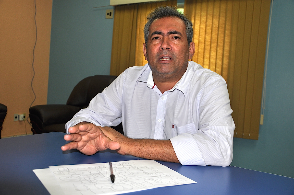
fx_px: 294
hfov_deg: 53.2
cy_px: 98
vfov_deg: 36.8
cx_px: 147
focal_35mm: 36
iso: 200
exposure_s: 1/60
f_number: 3.8
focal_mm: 24
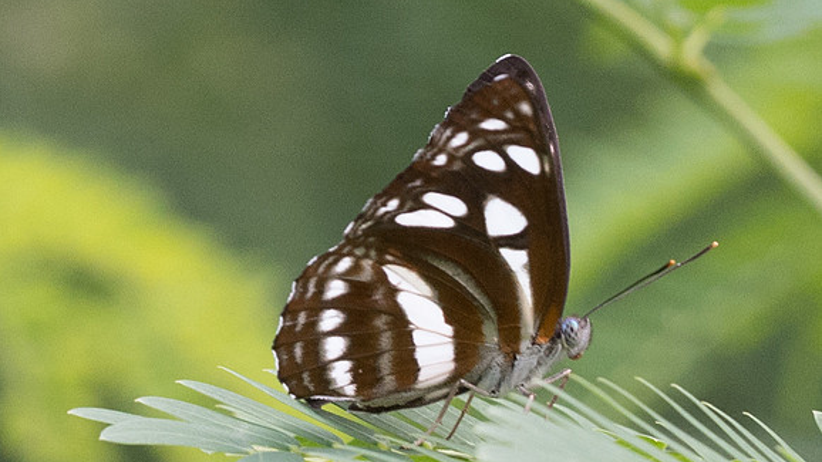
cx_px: 157
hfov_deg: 1.9
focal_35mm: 1109
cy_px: 6
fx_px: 24170
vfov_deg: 1.1
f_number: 6.3
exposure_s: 1/400
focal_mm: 150
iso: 800
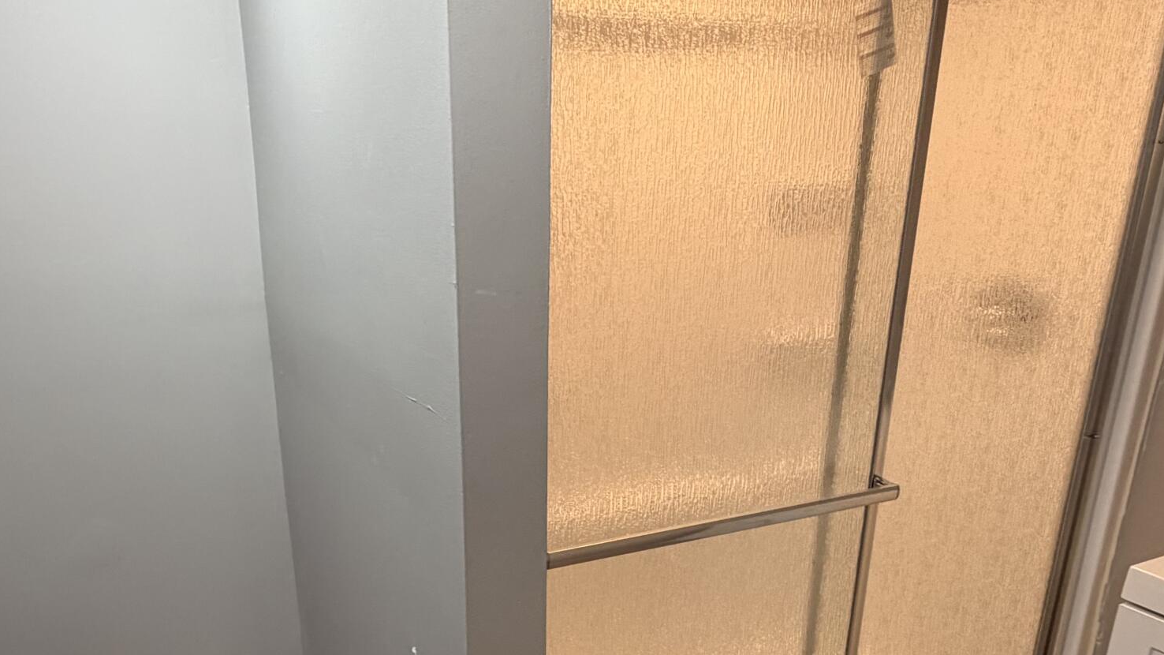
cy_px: 496
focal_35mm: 31
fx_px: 957
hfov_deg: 62.4
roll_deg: +1.1
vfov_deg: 36.8
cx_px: 513
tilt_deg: -20.7
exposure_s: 1/120
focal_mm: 2.22
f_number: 2.2
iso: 250
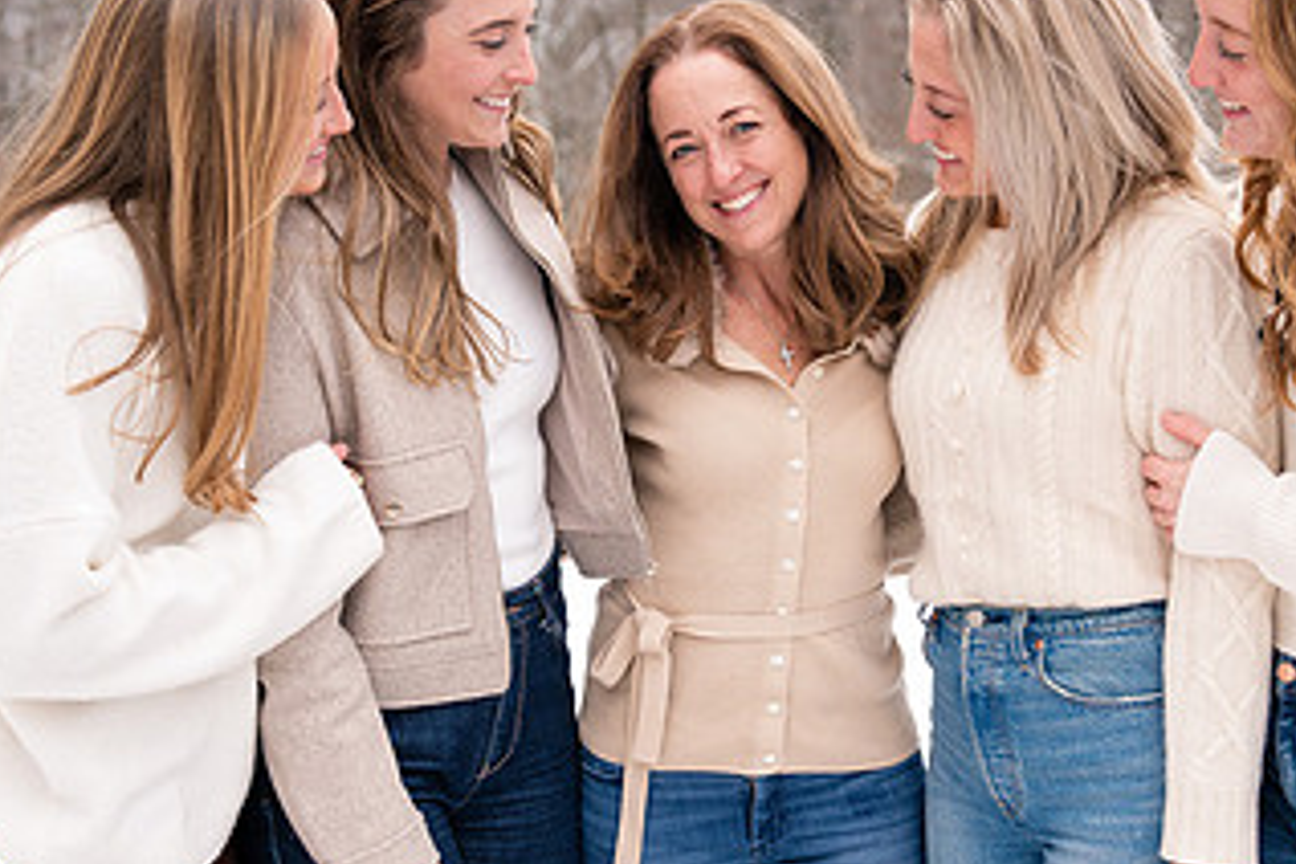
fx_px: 2628
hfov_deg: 27.6
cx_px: 803
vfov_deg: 18.7
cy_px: 467
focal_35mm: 73
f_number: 3.2
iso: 400
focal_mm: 40
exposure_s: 1/250
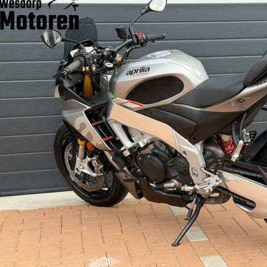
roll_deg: +2.2
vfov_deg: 27.3
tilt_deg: -9.2
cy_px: 137
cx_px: 198
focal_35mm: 63
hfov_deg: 27.0
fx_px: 550
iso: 100
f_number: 1.78
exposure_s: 1/917
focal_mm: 6.76
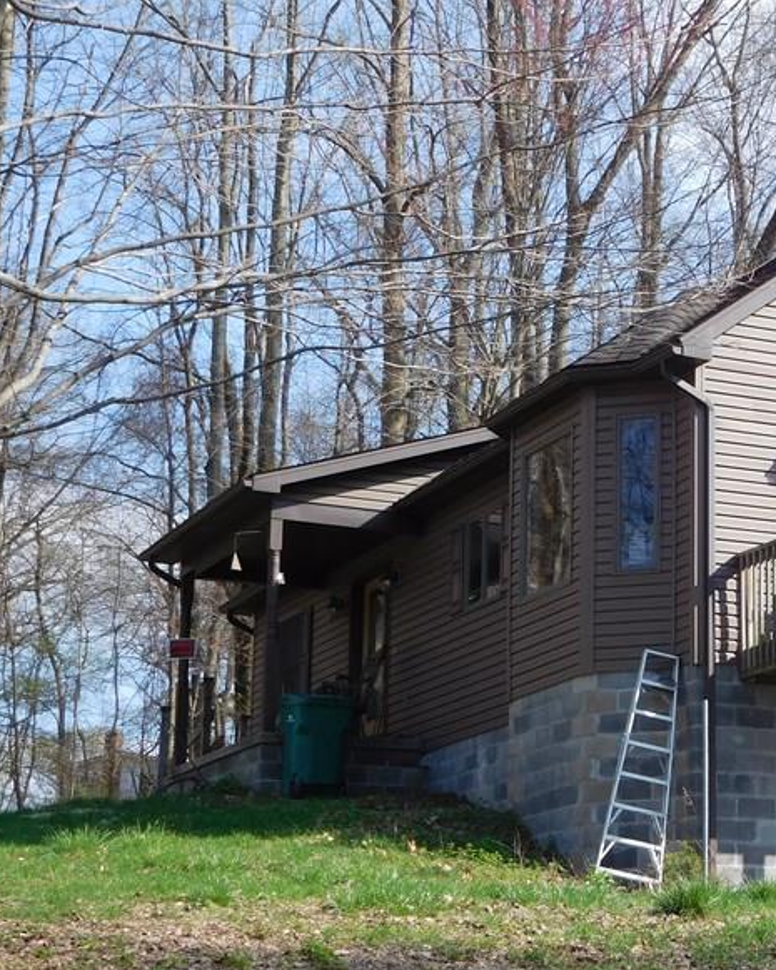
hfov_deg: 17.3
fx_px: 2468
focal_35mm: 86
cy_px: 533
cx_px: 829
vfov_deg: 22.2
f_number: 4.1
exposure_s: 1/400
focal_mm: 8.9
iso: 125
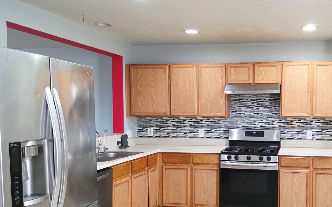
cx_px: 246
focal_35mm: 37
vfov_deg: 34.2
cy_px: 132
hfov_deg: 50.7
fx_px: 335
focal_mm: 6.3
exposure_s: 1/120
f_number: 1.7
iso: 1000
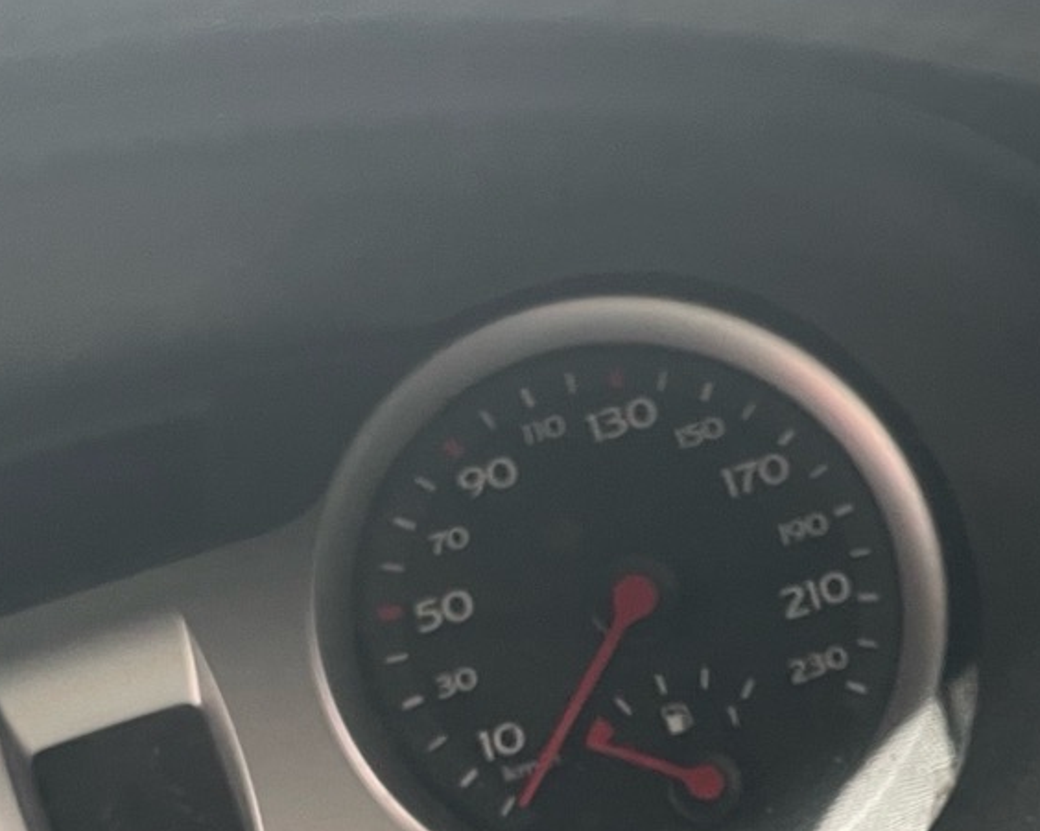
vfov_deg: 18.3
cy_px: 883
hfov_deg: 23.5
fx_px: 2493
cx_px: 660
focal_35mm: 81
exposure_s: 1/77
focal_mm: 4.2
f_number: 1.6
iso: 125
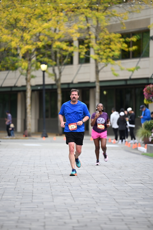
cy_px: 115
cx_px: 76
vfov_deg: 10.3
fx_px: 1274
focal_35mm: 200
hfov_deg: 6.9
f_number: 2.8
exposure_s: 1/2000
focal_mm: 200
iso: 640
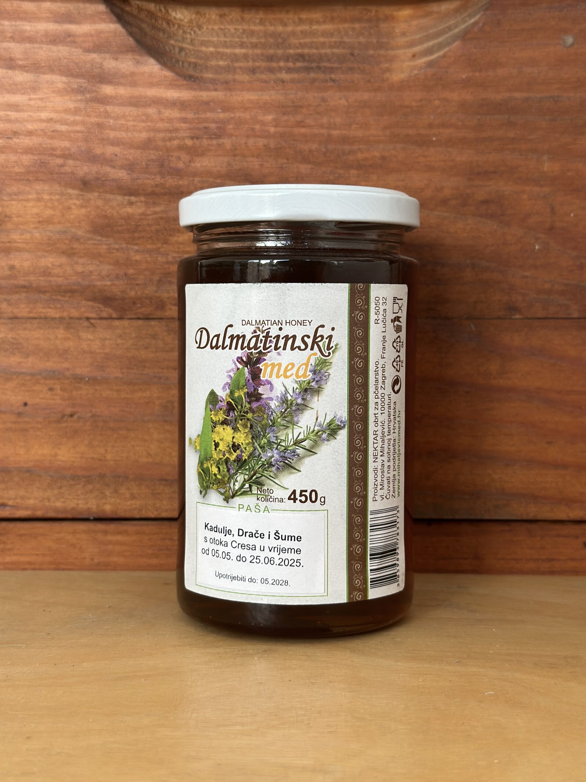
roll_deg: -0.8
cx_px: 293
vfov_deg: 39.7
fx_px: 1083
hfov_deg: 30.3
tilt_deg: -3.7
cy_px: 391
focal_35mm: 48
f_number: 1.78
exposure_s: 1/118
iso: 125
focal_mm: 6.86
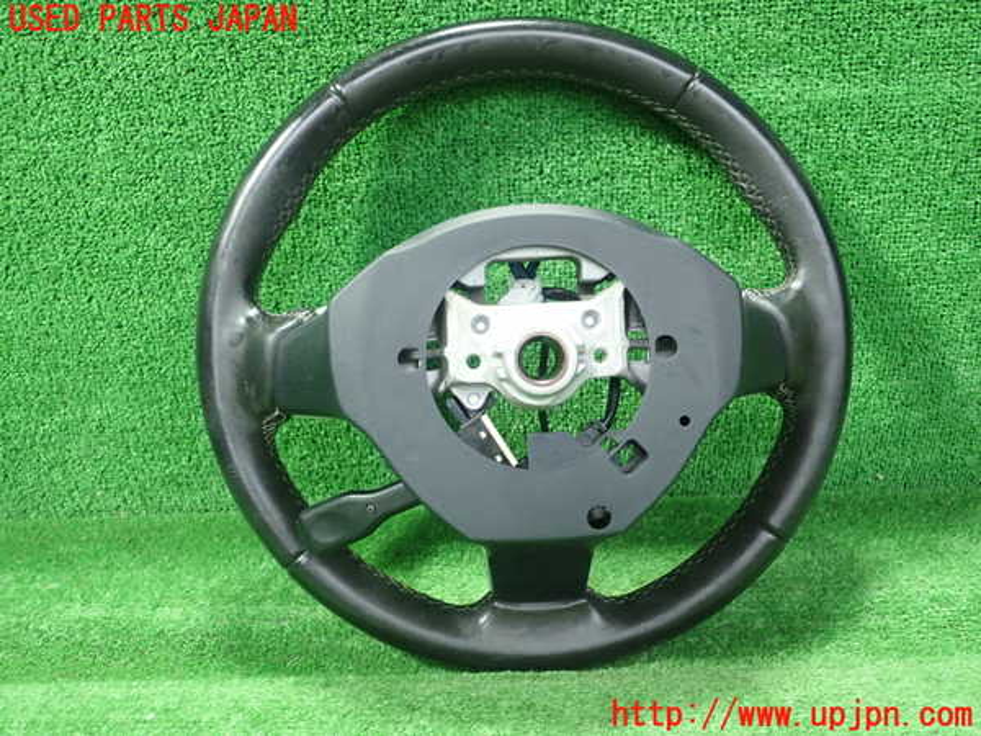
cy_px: 368
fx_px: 850
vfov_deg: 46.8
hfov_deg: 60.0
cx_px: 490
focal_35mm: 30
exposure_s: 1/80
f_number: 2.3
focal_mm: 5.5
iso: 800
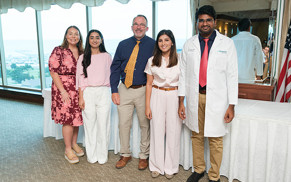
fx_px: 262
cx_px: 145
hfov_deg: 58.1
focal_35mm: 33
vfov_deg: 38.3
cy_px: 86
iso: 640
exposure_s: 1/125
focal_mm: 21.3
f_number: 2.8
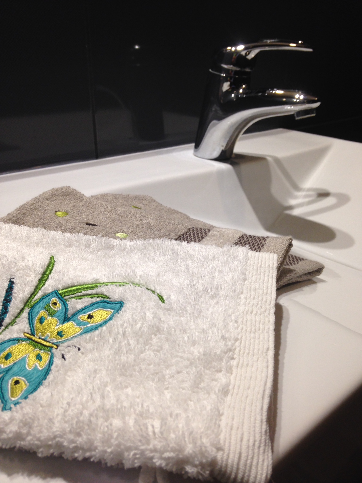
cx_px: 181
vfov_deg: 55.4
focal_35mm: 33
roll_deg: -0.1
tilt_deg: -22.6
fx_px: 460
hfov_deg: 42.9
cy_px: 242
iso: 80
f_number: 2.4
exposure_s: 1/20
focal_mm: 4.12
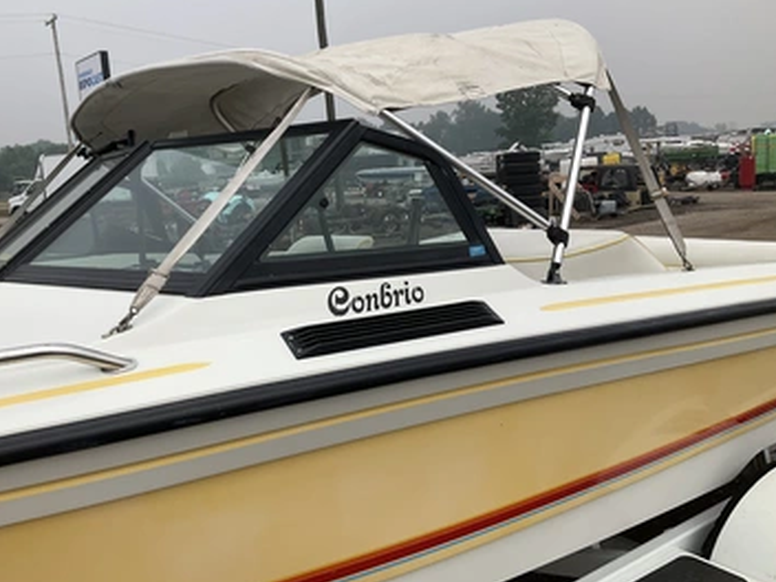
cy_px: 267
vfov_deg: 42.9
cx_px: 351
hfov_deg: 55.3
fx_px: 740
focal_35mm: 33
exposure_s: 1/1626
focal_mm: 3
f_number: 1.8
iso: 25
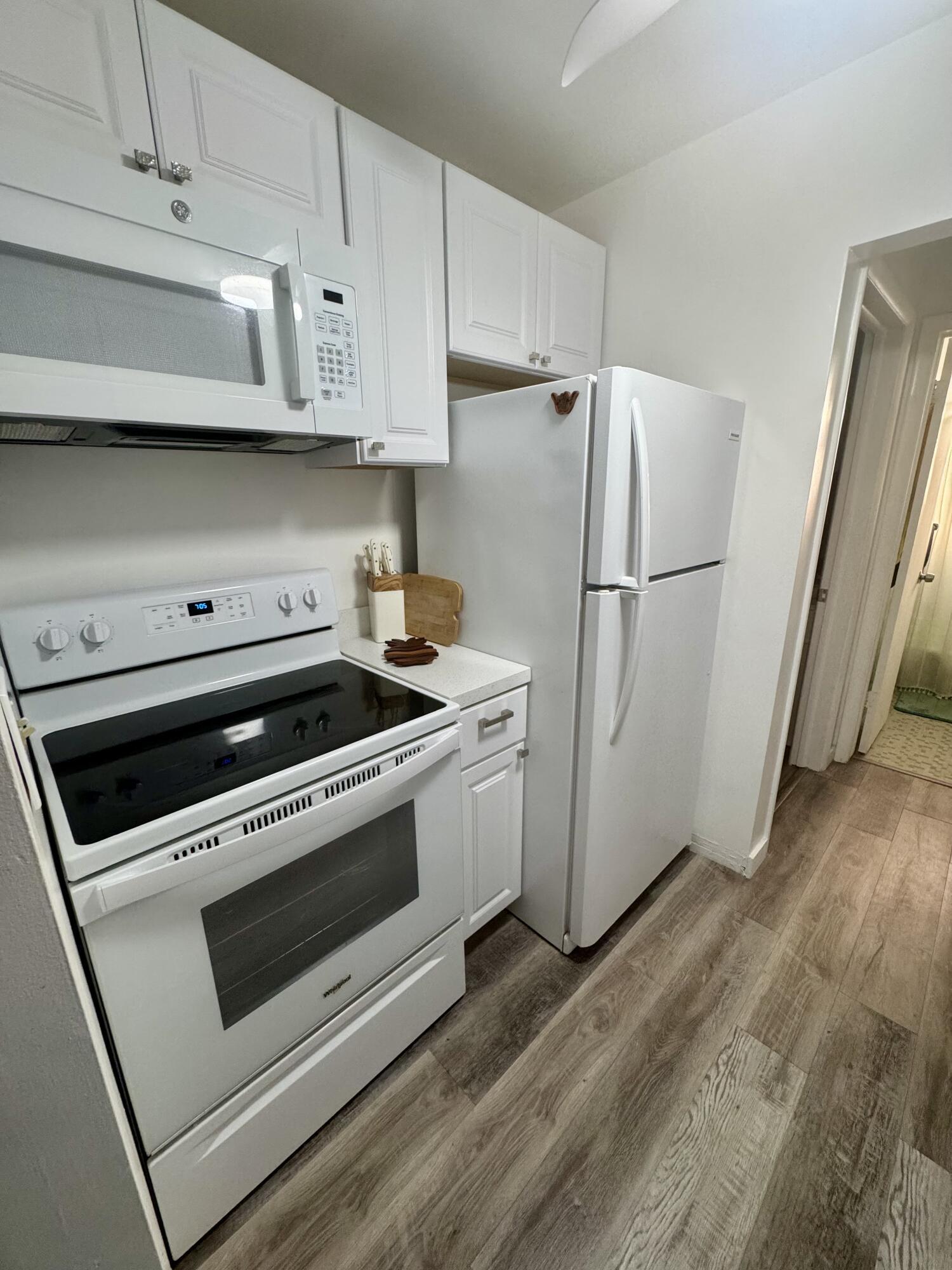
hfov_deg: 85.7
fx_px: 513
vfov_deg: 102.1
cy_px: 635
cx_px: 476
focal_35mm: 14
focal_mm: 2.22
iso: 250
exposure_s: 1/60
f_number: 2.2
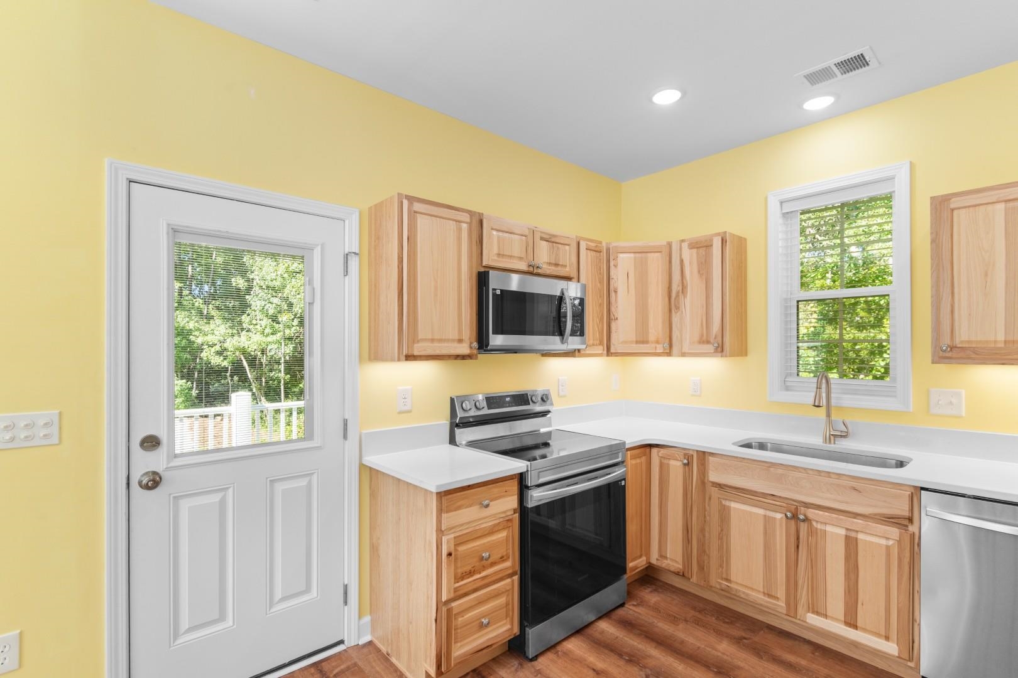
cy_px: 339
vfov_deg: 73.7
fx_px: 452
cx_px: 509
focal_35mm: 16
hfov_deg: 96.7
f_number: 4.8
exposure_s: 1/15
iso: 100
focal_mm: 11
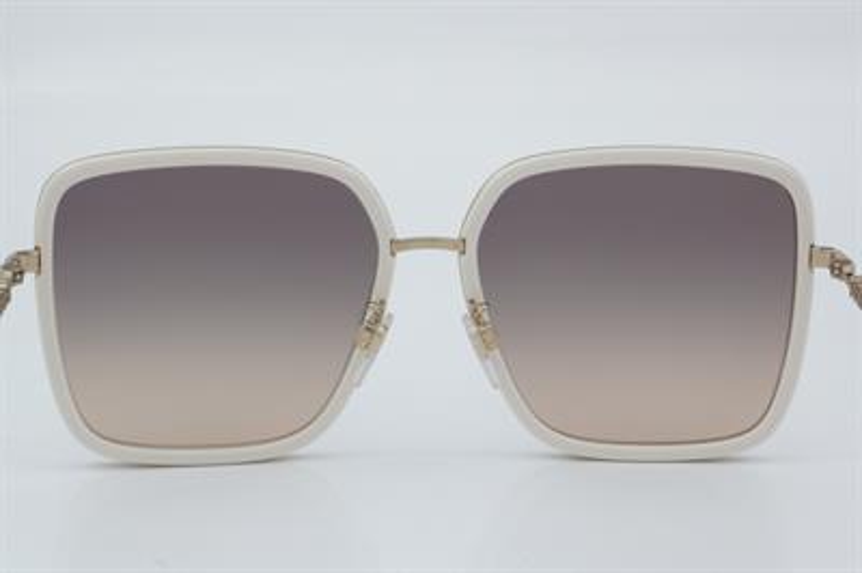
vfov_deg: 16.5
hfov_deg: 24.6
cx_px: 431
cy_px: 286
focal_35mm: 82
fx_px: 1974
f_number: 32
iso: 100
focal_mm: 55
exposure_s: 1/4
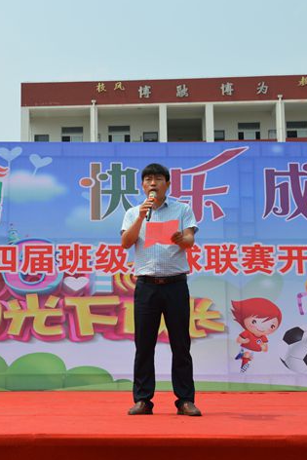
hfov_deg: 21.1
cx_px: 75
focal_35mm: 64
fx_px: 818
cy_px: 229
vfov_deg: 31.4
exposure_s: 1/250
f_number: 8
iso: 100
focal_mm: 28
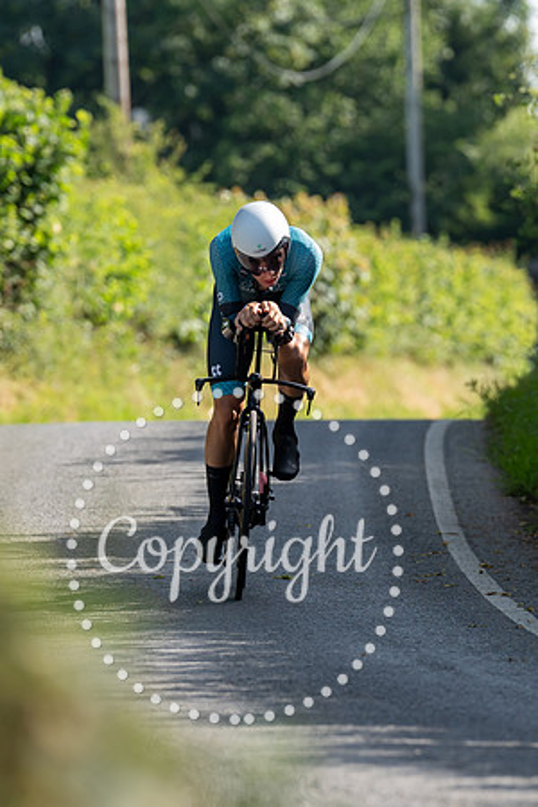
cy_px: 425
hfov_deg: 3.2
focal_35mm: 434
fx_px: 9718
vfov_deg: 4.8
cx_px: 251
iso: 320
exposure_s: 1/1000
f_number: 3.5
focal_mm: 191
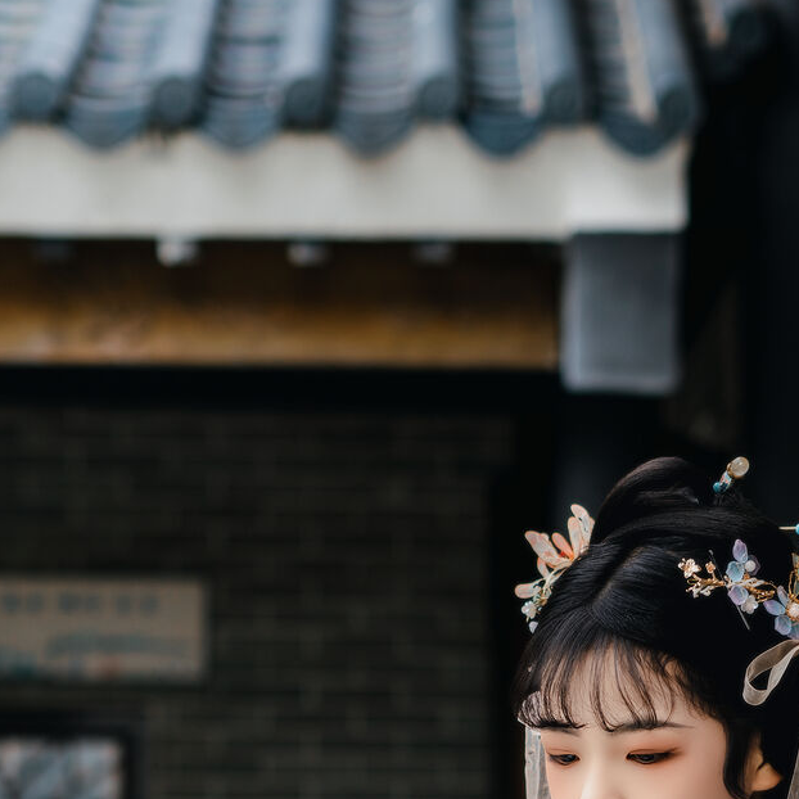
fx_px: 3212
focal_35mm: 123
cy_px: 1096
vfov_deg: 13.6
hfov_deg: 14.1
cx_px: 582
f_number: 2.5
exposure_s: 1/250
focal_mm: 50
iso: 125
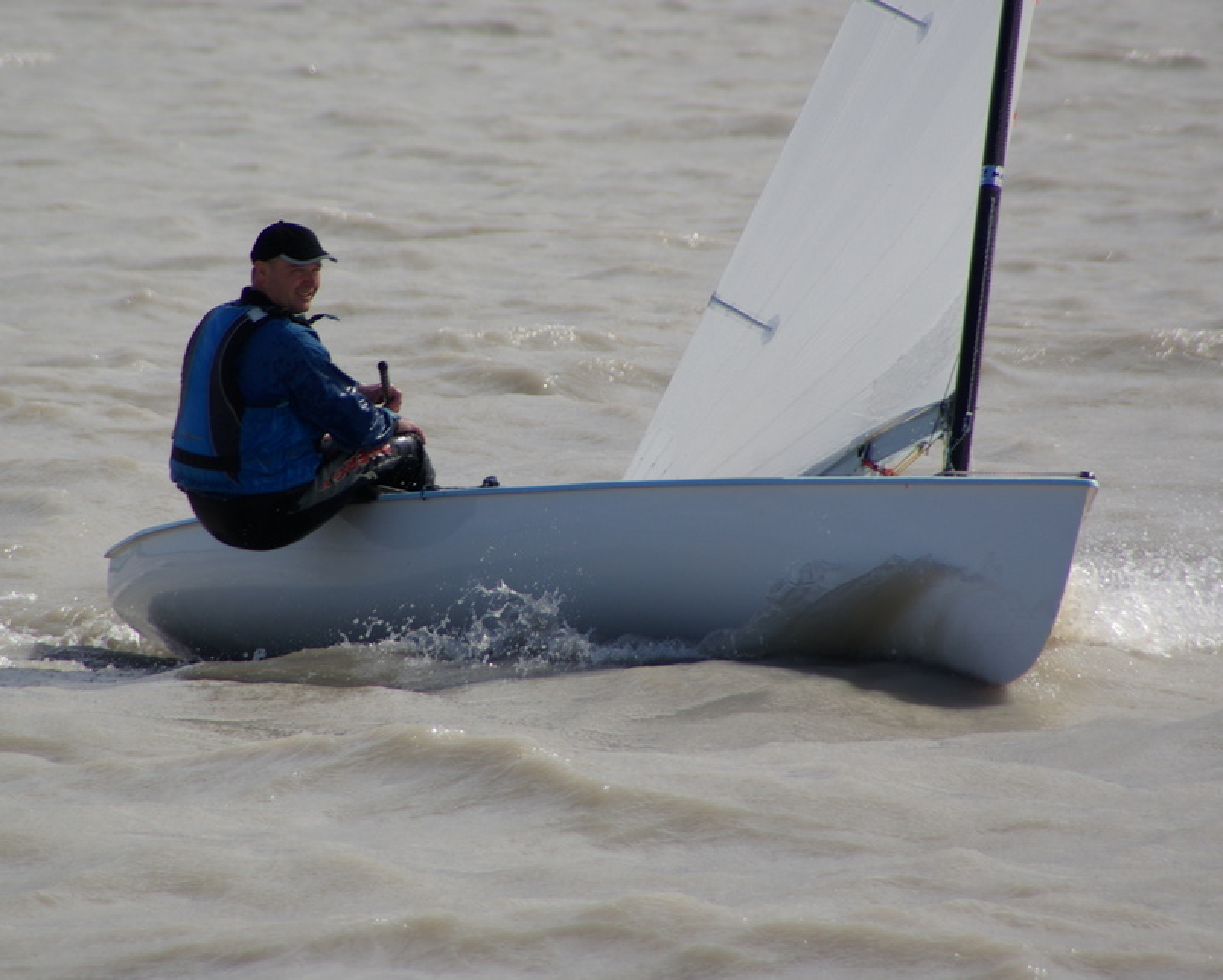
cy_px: 463
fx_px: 19517
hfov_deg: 3.6
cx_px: 525
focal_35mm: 539
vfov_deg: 2.9
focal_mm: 300
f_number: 6.7
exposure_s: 1/350
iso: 100
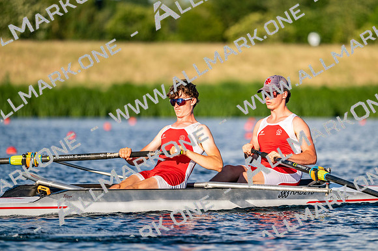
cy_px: 126
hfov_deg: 5.2
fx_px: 4198
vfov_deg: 3.4
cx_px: 189
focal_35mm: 400
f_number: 4.5
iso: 250
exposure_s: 1/2500
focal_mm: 400
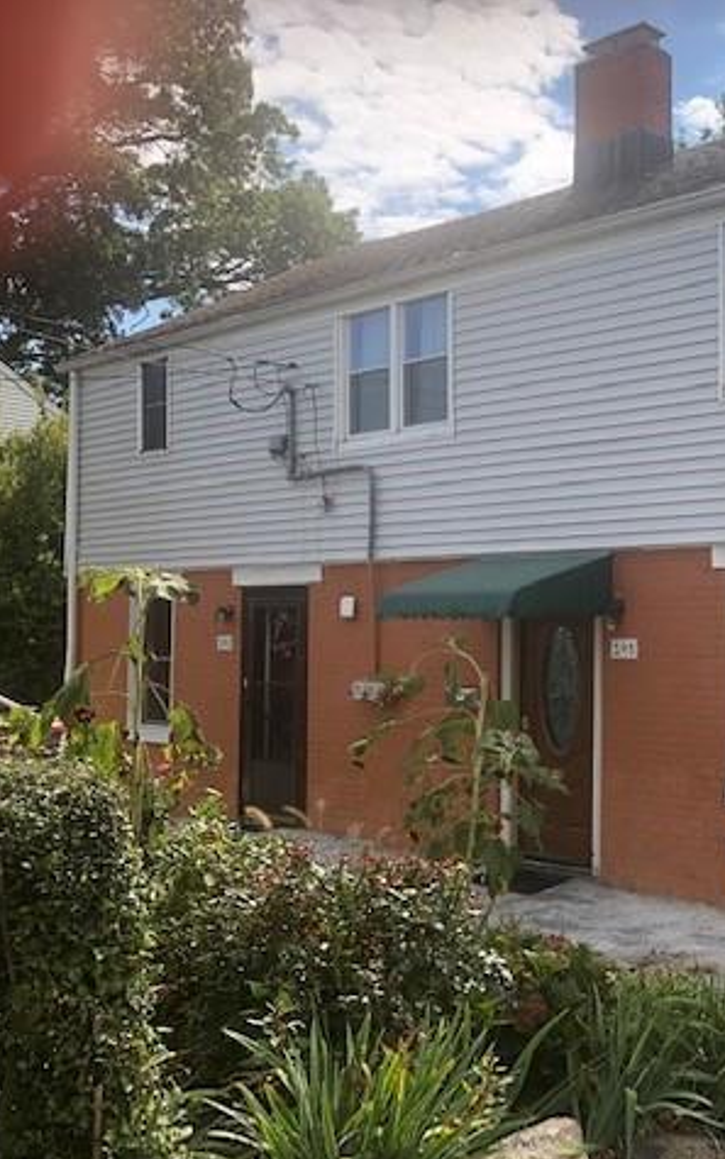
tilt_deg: +1.4
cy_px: 583
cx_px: 754
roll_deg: +0.4
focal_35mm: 40
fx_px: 1264
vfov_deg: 49.3
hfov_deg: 29.5
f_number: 1.8
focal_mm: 3.99
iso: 20
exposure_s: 1/1056
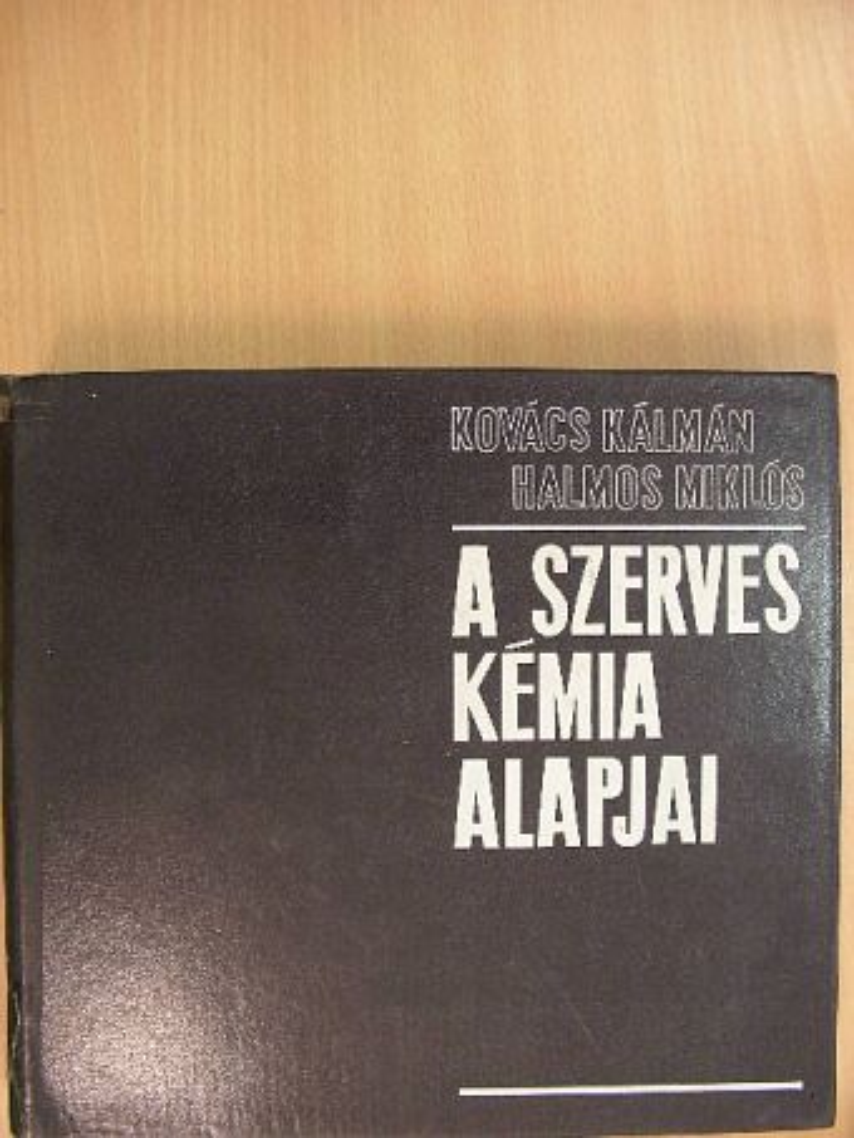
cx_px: 427
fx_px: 1249
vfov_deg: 49.0
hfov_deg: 37.7
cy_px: 569
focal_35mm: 38
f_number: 3.5
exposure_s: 1/15
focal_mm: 6.3
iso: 200
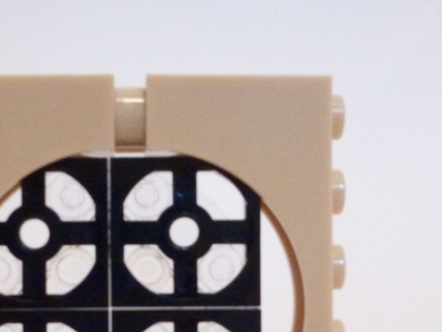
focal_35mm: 69
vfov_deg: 21.0
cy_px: 272
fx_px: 881
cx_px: 124
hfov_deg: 27.9
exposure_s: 1/5
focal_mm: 6.4
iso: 800
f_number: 4
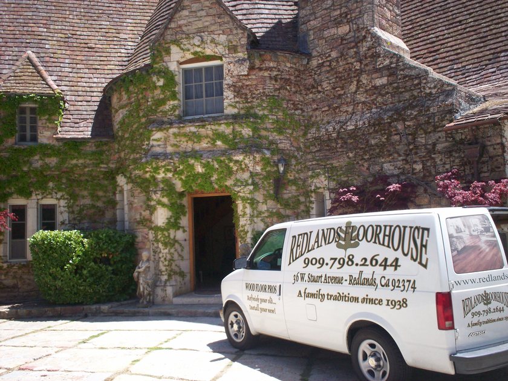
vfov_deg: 39.7
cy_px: 190
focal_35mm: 36
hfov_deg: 51.4
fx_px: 528
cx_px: 254
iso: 100
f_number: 4.5
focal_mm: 6
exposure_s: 1/275
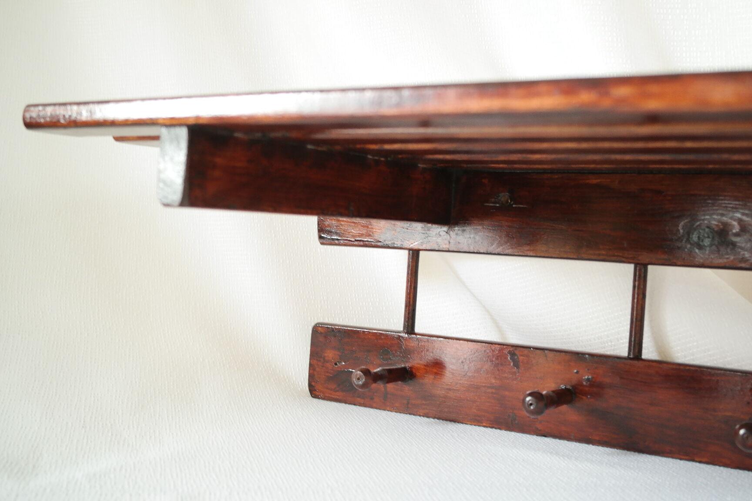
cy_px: 250
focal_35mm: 46
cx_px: 376
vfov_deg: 29.2
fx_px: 961
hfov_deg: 42.7
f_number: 6.3
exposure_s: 1/25
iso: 800
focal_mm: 30
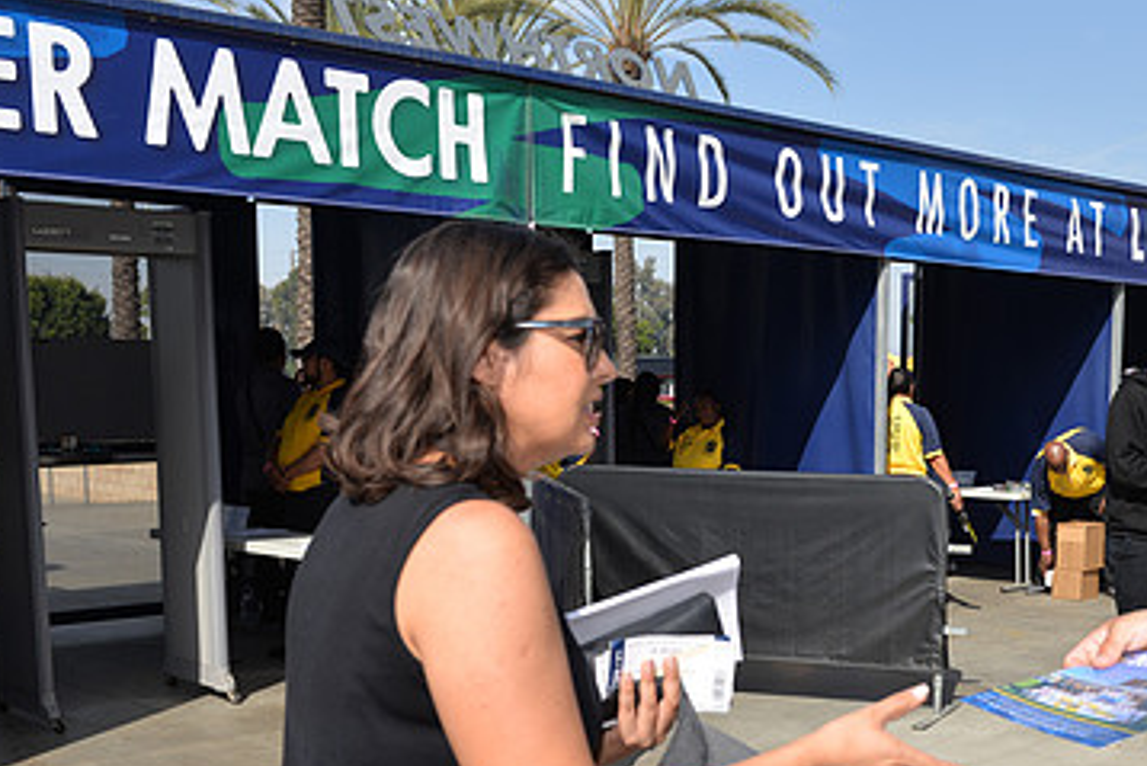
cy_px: 559
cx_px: 804
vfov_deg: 28.3
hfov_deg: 41.1
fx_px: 1498
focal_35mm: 47
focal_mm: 29
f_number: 7.1
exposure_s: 1/400
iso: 100
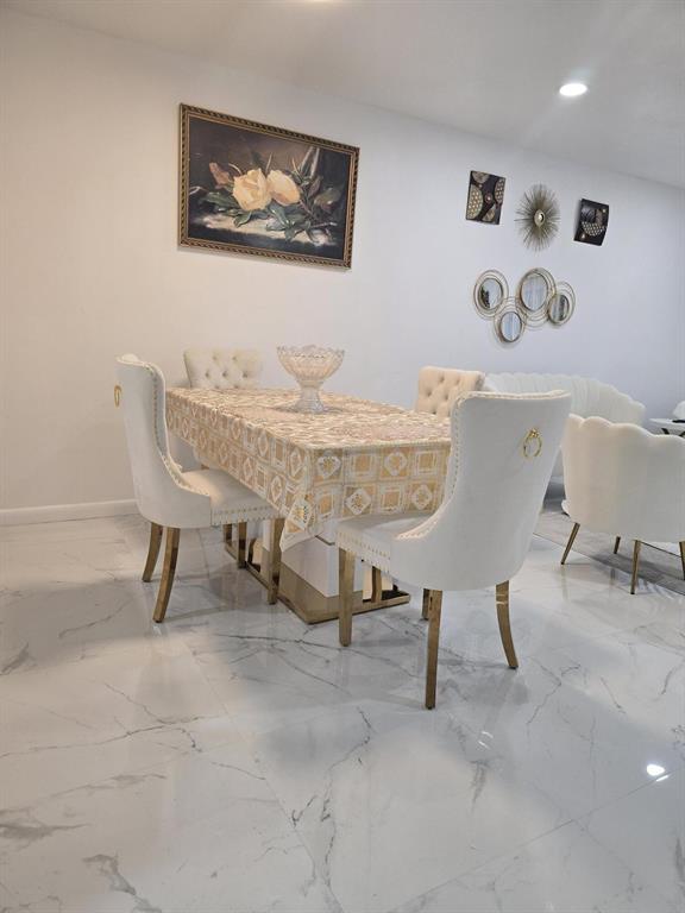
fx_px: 607
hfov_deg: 58.9
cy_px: 456
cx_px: 342
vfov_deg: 73.9
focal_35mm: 23
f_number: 1.7
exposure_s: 1/60
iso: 100
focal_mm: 6.3
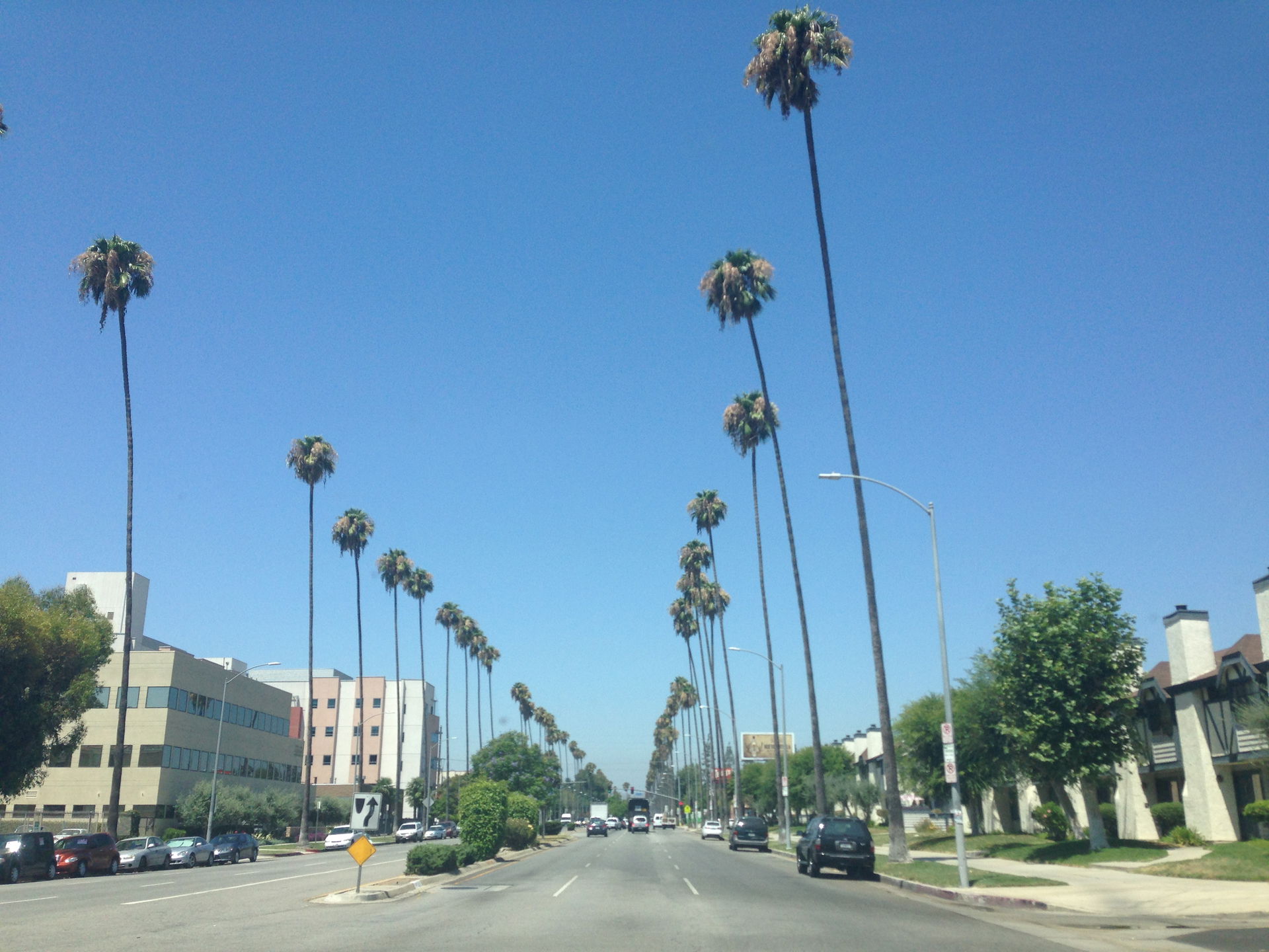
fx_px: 1210
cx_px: 634
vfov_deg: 42.9
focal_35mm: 33
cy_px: 476
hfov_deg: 55.4
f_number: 2.4
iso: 50
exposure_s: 1/1178
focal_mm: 4.12
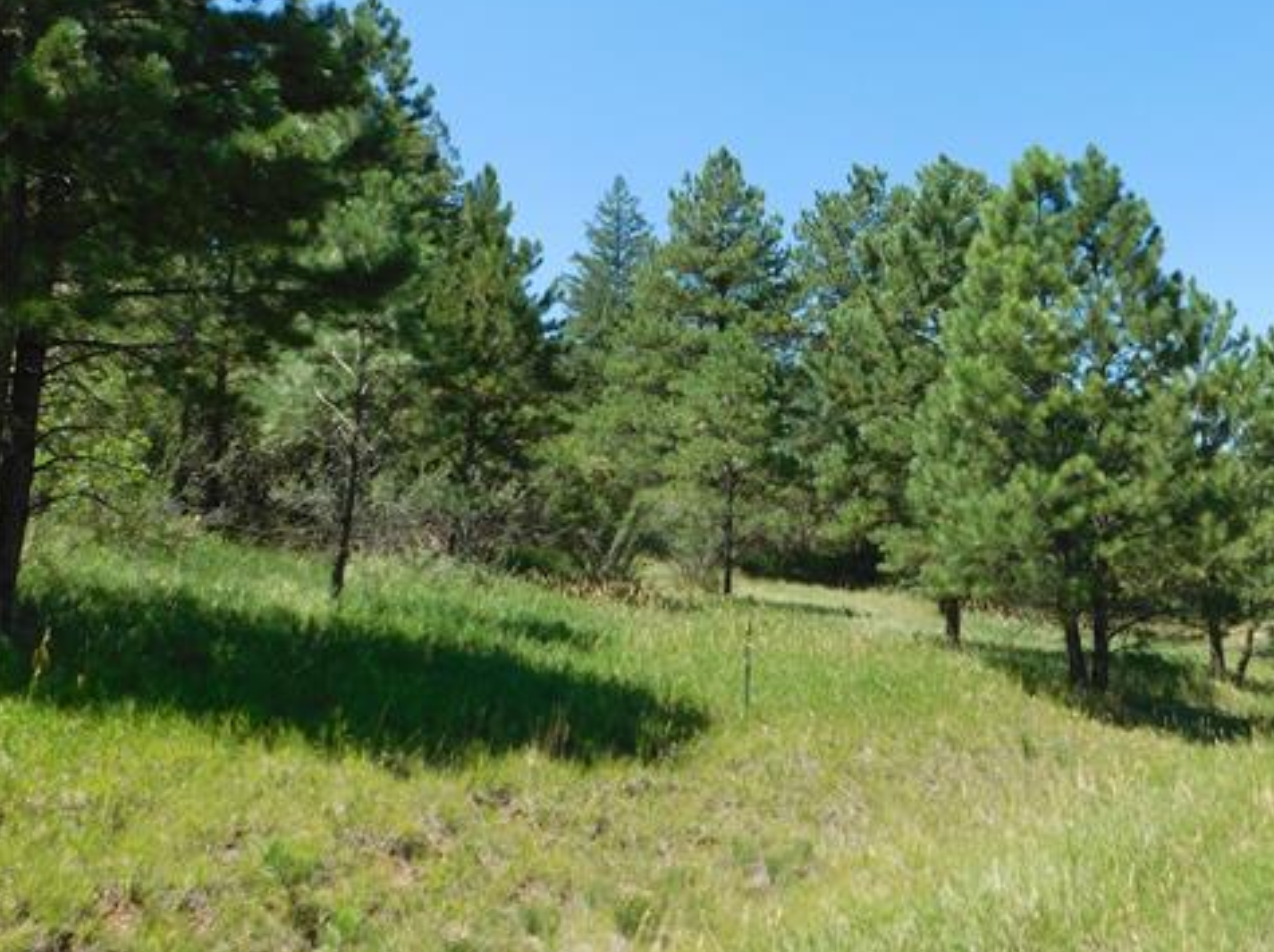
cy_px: 350
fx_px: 1139
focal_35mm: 31
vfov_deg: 44.9
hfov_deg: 57.1
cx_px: 850
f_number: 3
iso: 125
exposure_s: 1/1000
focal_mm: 4
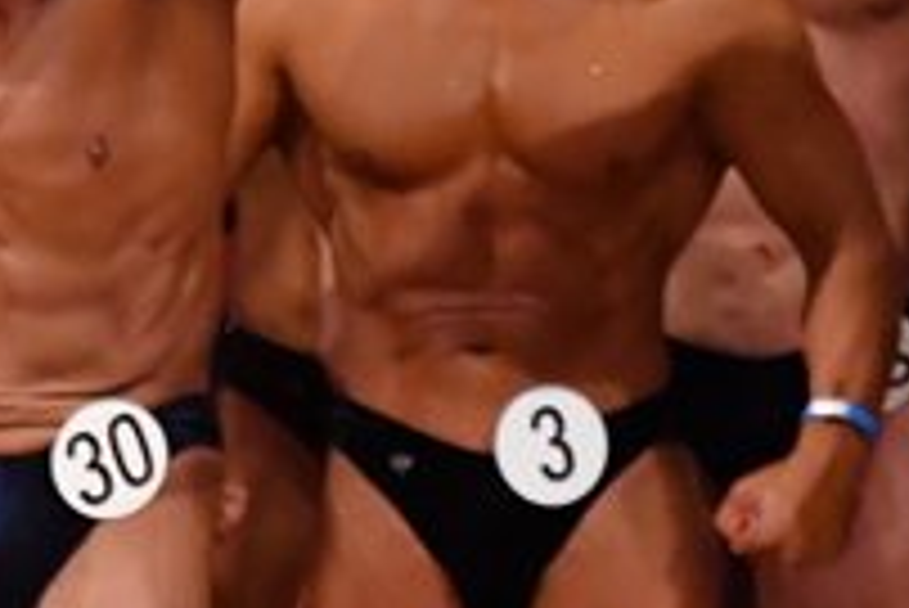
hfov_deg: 1.9
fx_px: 27592
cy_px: 558
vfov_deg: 1.3
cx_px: 61
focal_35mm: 1092
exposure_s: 1/400
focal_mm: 190
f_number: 5.6
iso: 8000
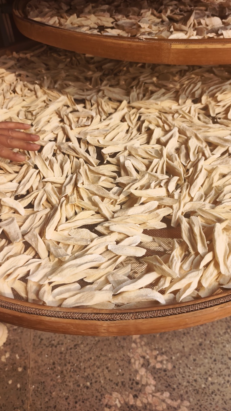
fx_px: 283
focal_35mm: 26
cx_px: 116
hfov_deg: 44.4
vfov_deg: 71.9
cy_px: 207
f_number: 1.57
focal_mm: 5.6
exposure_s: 1/7042
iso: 265
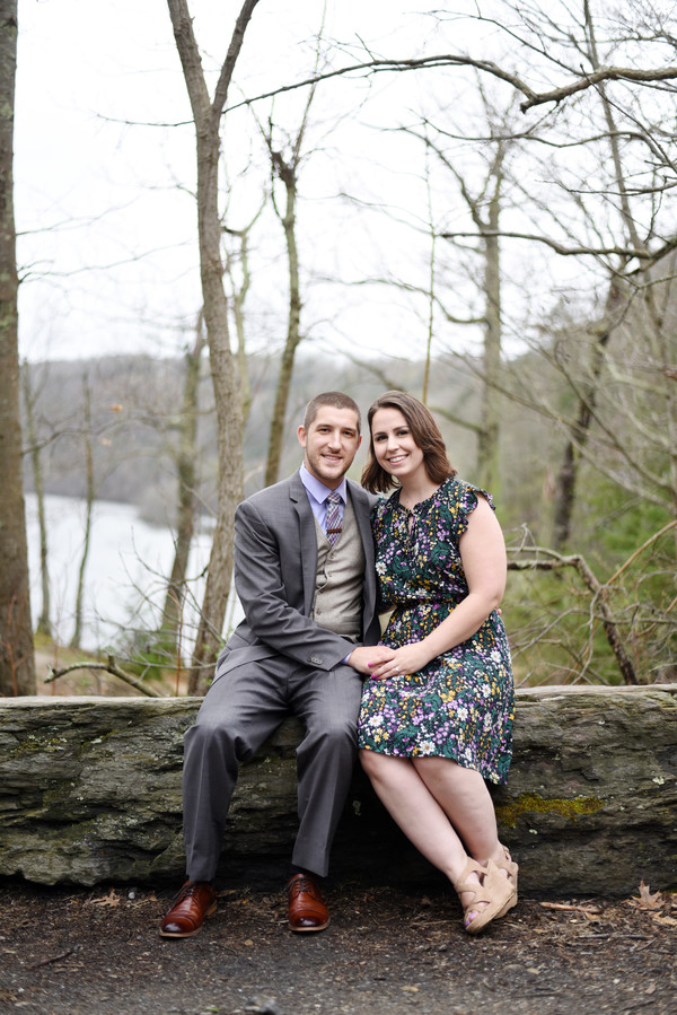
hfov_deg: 27.0
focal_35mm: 50
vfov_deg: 39.6
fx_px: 1409
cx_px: 338
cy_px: 508
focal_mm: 50
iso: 640
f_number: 1.8
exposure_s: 1/4000
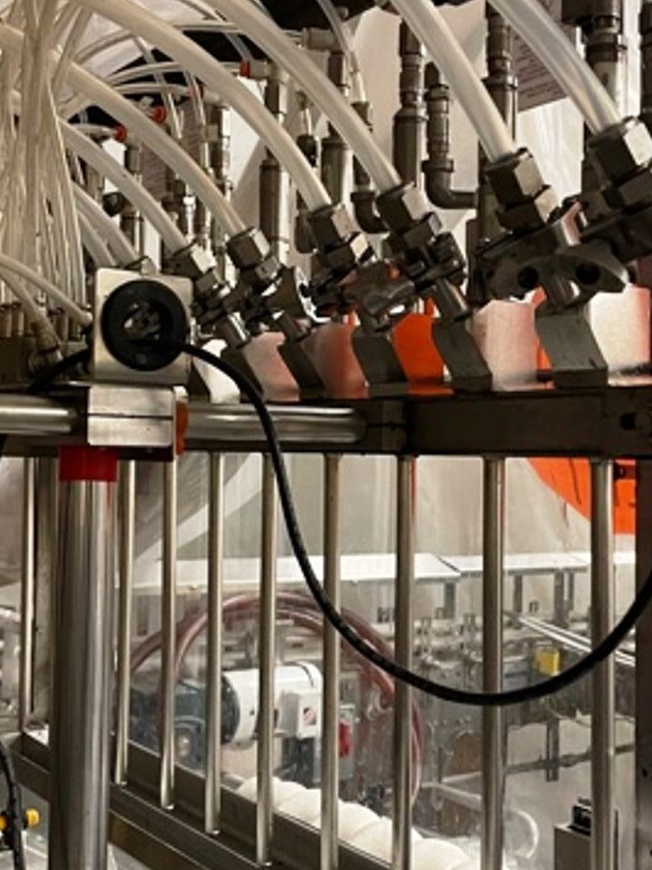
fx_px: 1181
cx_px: 349
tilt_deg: +2.0
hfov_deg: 30.9
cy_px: 429
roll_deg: -1.4
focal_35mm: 47
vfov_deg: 40.4
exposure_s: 1/40
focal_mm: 4.2
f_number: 1.6
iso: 640
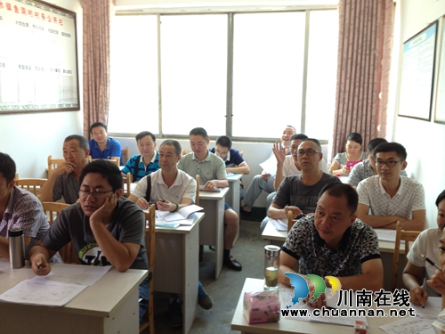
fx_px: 450
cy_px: 167
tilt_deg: -12.0
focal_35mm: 35
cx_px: 222
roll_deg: -1.3
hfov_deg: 52.6
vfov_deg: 40.7
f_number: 2.4
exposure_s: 1/20
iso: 50
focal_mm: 4.28
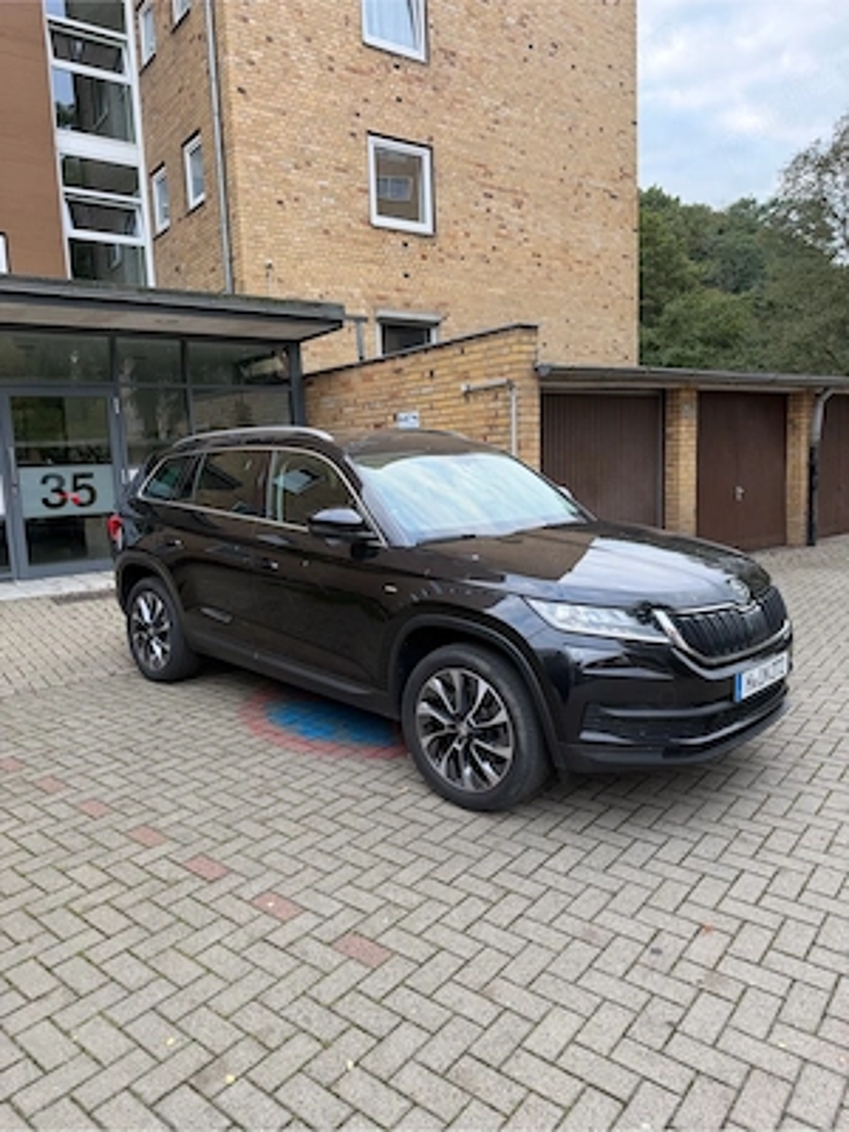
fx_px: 785
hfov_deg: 56.8
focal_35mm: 24
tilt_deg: -6.4
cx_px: 424
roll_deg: +2.5
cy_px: 566
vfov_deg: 71.6
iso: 100
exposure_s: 1/121
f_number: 1.78
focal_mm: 6.76
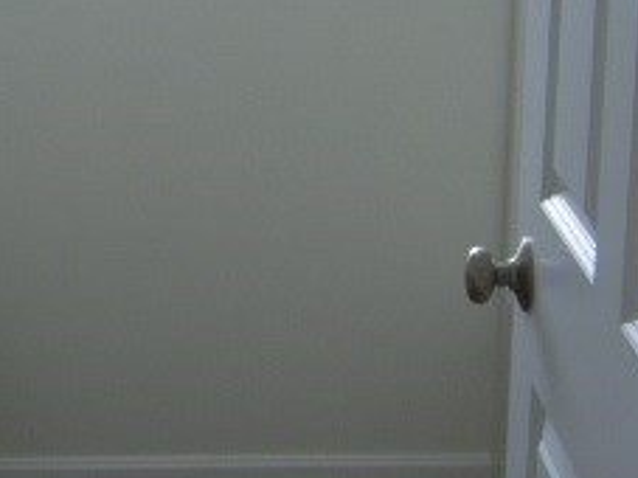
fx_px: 1971
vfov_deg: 13.8
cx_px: 216
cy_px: 242
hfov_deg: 18.3
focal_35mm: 107
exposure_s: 1/50
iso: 50
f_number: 2.8
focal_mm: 7.8
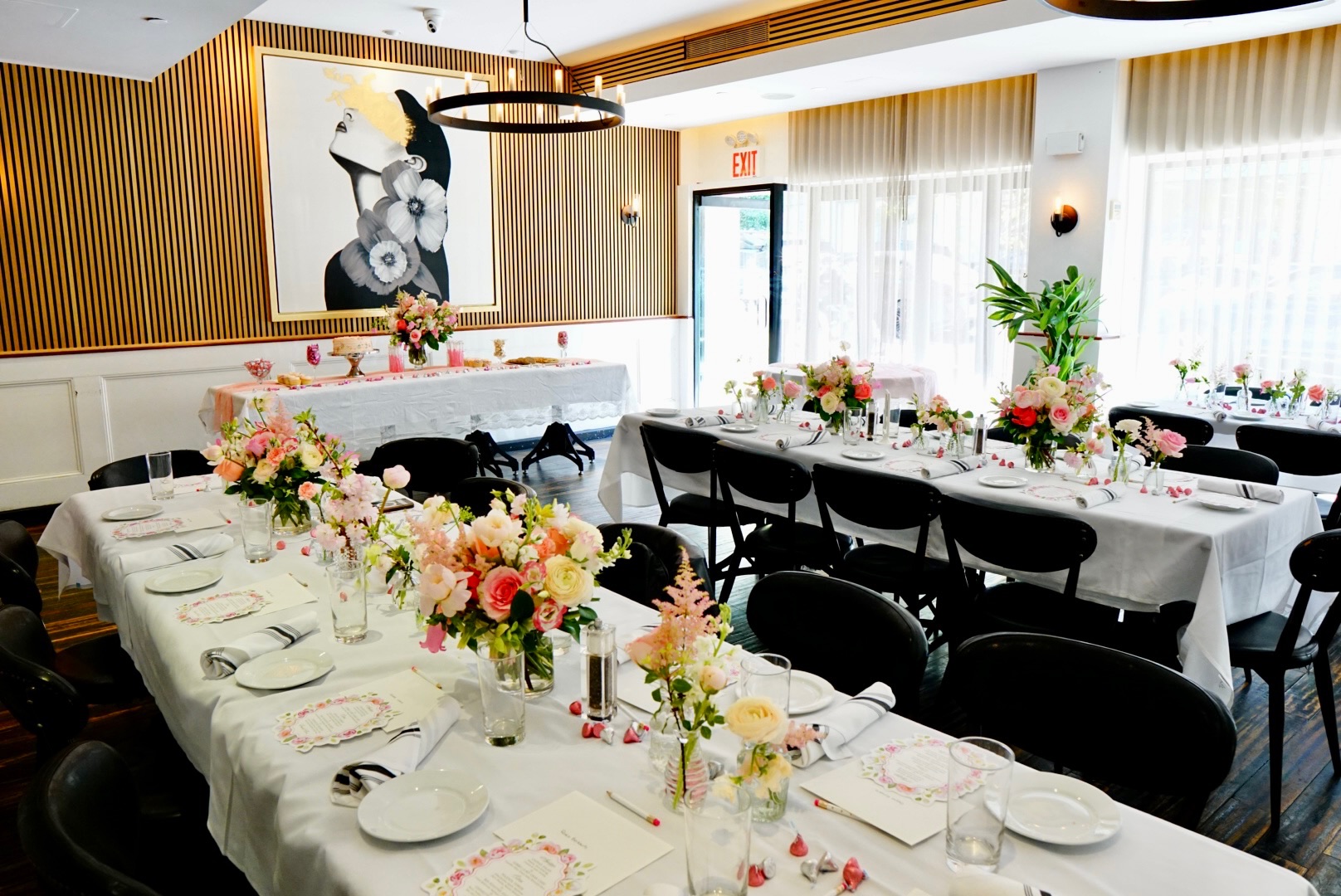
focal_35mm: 24
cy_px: 448
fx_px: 895
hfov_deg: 73.7
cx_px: 670
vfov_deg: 53.2
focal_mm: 16
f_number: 5
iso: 2000
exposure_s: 1/100
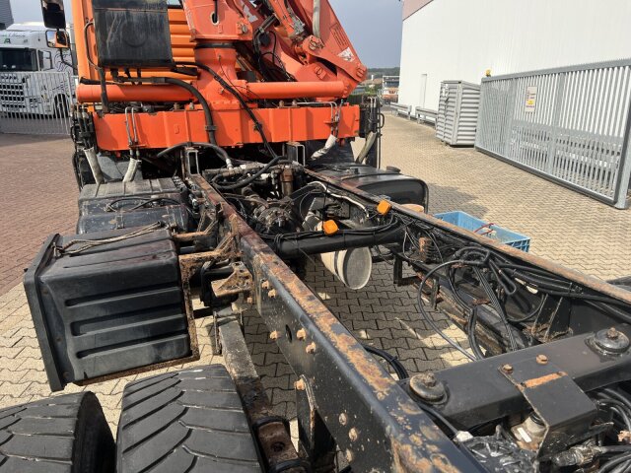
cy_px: 236
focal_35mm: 26
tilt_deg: -15.1
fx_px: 474
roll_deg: +1.0
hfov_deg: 67.3
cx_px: 316
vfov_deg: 53.1
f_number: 1.5
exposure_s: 1/2299
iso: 50
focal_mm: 5.7
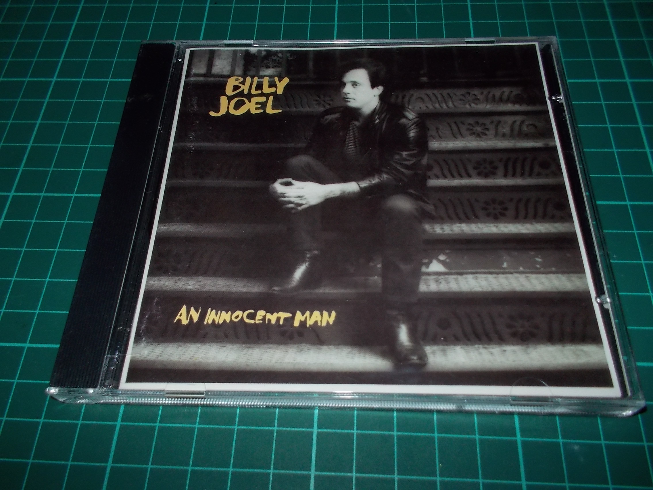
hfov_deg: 61.7
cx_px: 326
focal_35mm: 29
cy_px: 245
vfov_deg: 48.2
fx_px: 547
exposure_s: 1/30
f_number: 3.3
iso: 200
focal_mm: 4.1
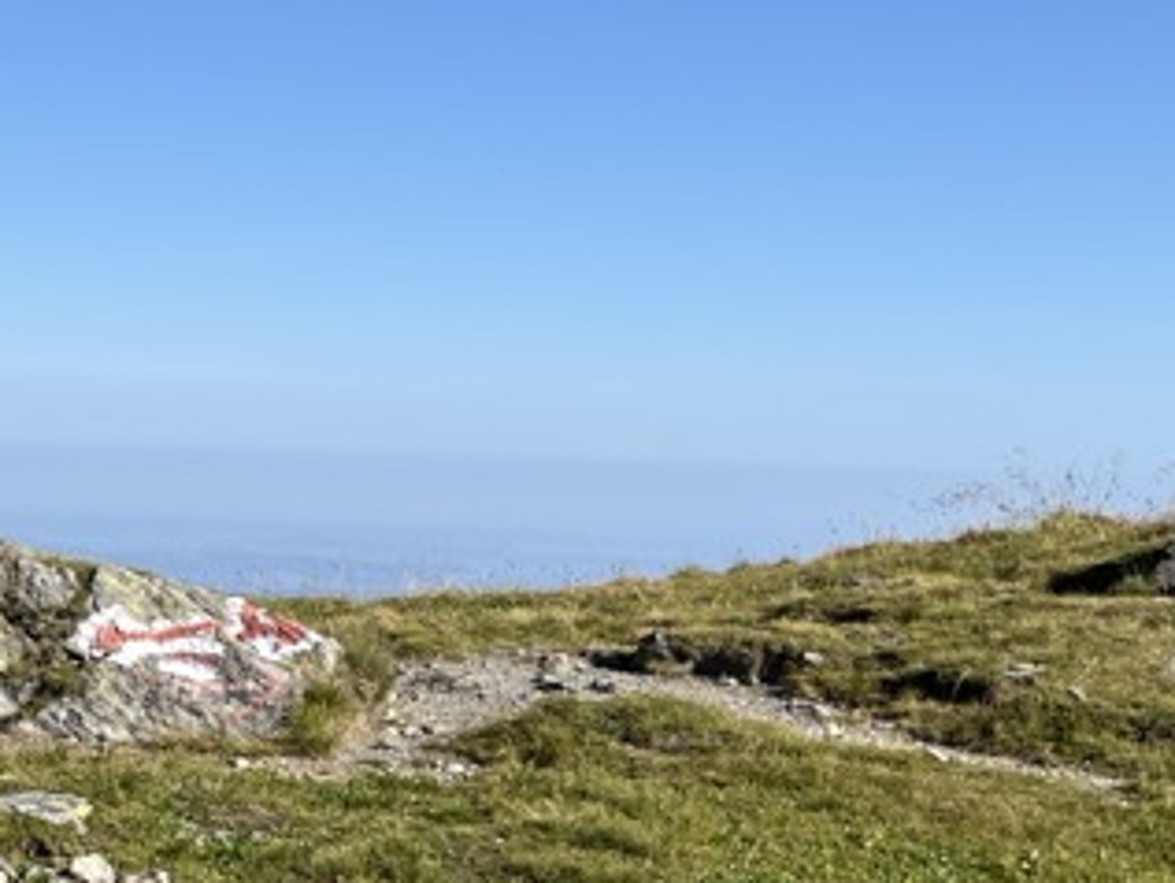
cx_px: -330
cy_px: 564
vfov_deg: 17.6
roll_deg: -1.7
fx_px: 2852
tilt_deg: -5.3
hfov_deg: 21.2
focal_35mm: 84
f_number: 1.6
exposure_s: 1/3876
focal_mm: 5.1
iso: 50
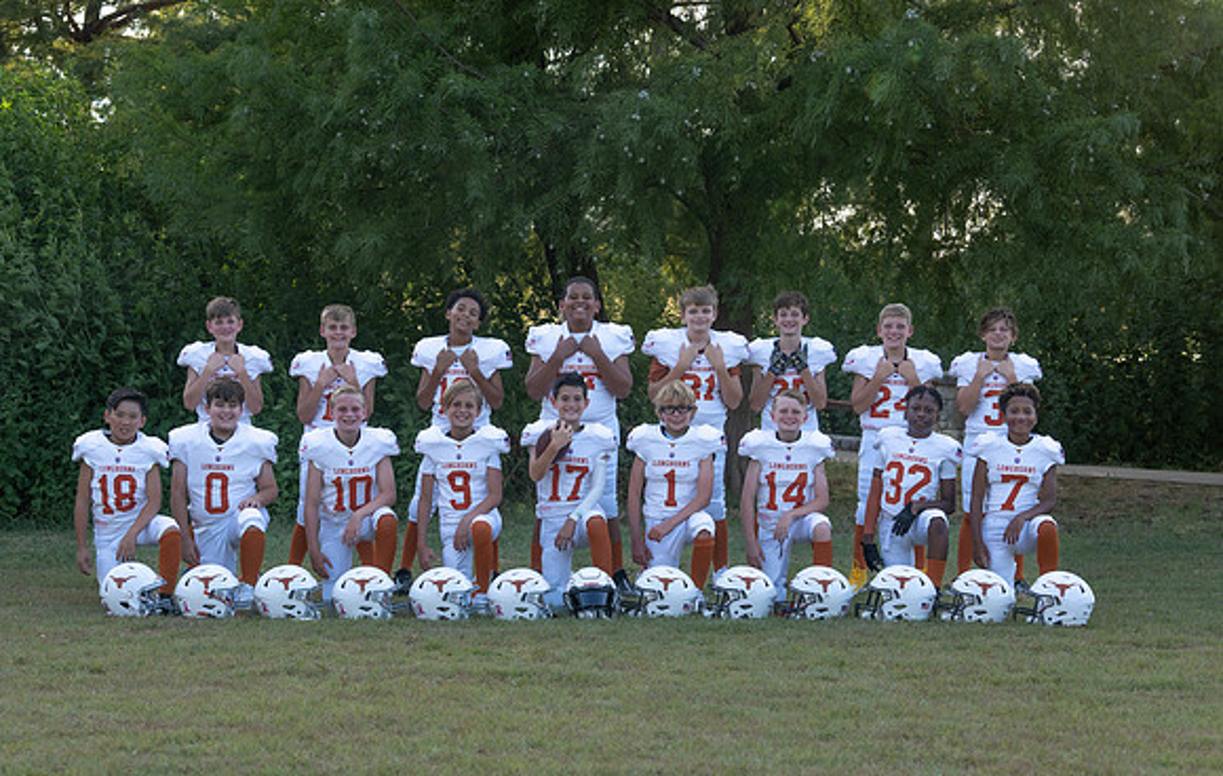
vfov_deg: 16.7
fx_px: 2639
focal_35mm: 79
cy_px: 447
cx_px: 575
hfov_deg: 26.1
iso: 250
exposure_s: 1/400
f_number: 4.5
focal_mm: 70
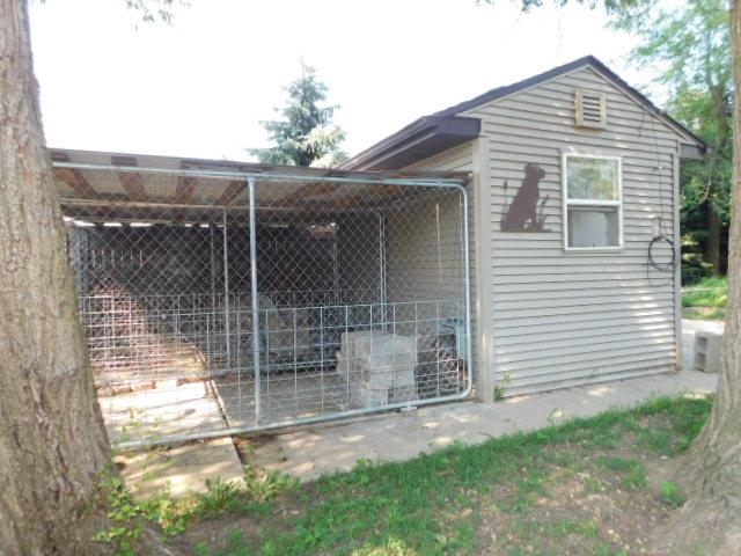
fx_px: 492
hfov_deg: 73.9
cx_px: 370
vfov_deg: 58.9
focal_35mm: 23
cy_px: 278
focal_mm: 4
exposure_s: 1/100
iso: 125
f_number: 3
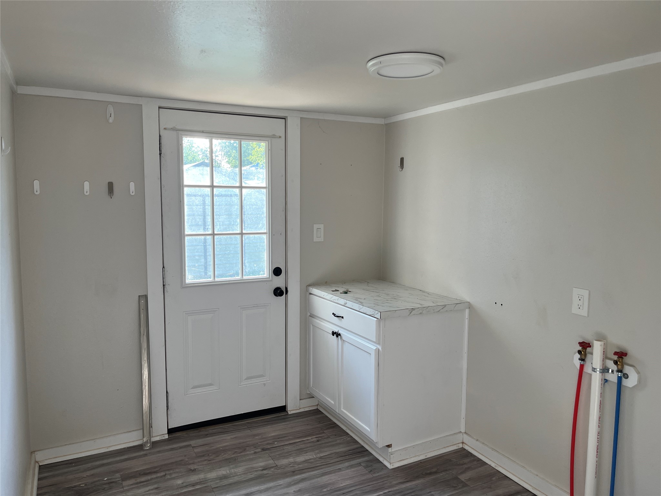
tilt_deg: -6.7
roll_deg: -0.3
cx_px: 330
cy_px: 248
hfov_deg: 67.3
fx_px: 496
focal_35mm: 26
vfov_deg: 53.1
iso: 64
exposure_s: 1/120
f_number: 1.6
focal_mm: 5.1
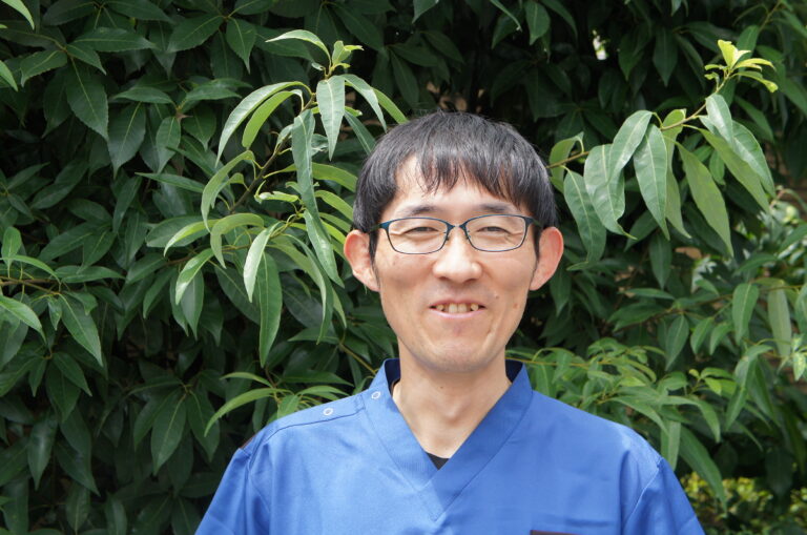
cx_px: 404
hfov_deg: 32.7
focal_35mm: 62
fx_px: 1376
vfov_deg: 22.0
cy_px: 268
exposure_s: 1/320
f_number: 6.3
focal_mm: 41
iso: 200
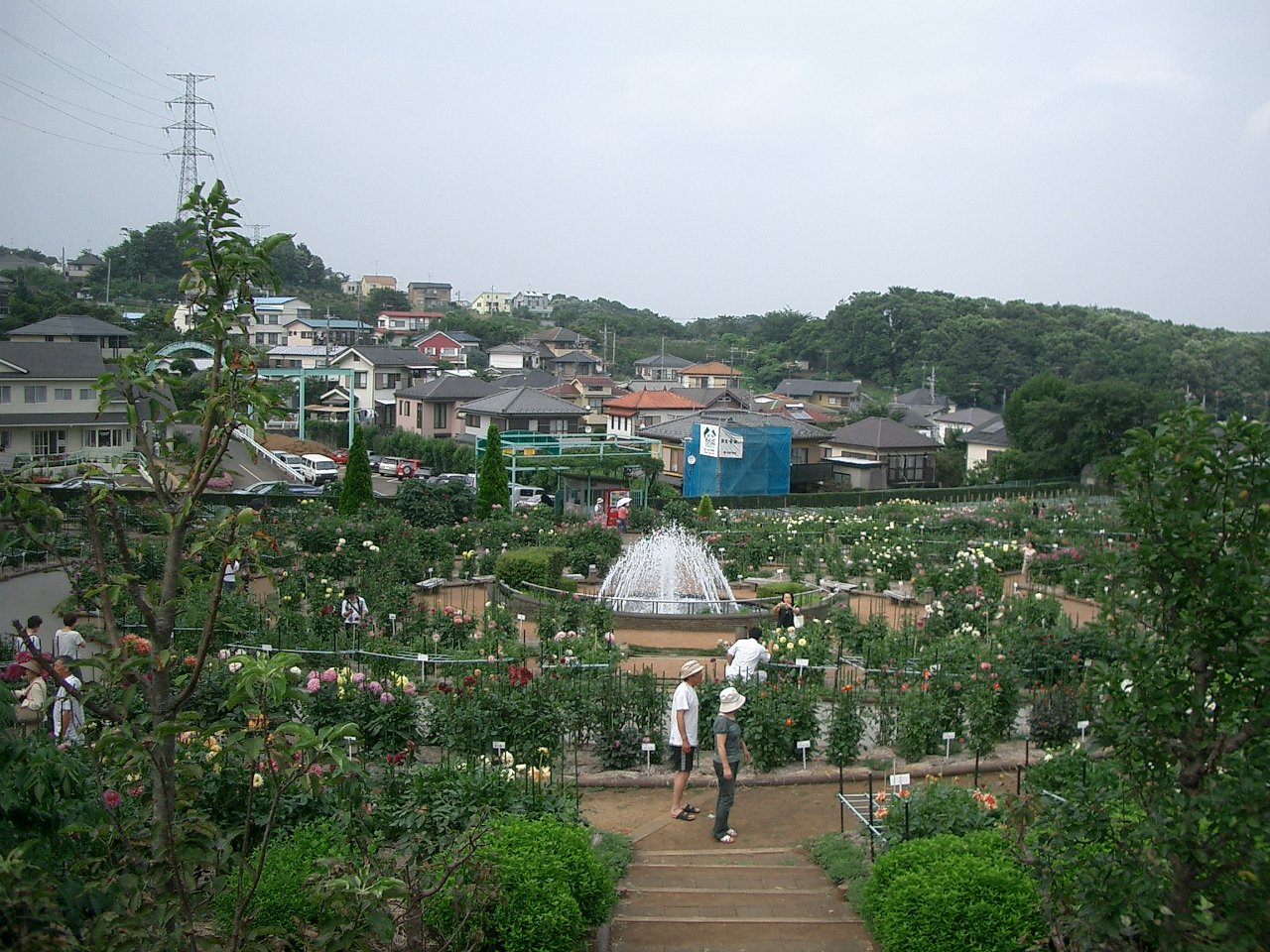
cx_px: 635
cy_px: 476
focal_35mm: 35
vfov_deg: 40.7
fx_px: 1284
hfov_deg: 52.6
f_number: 2.6
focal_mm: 5.8
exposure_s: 1/640
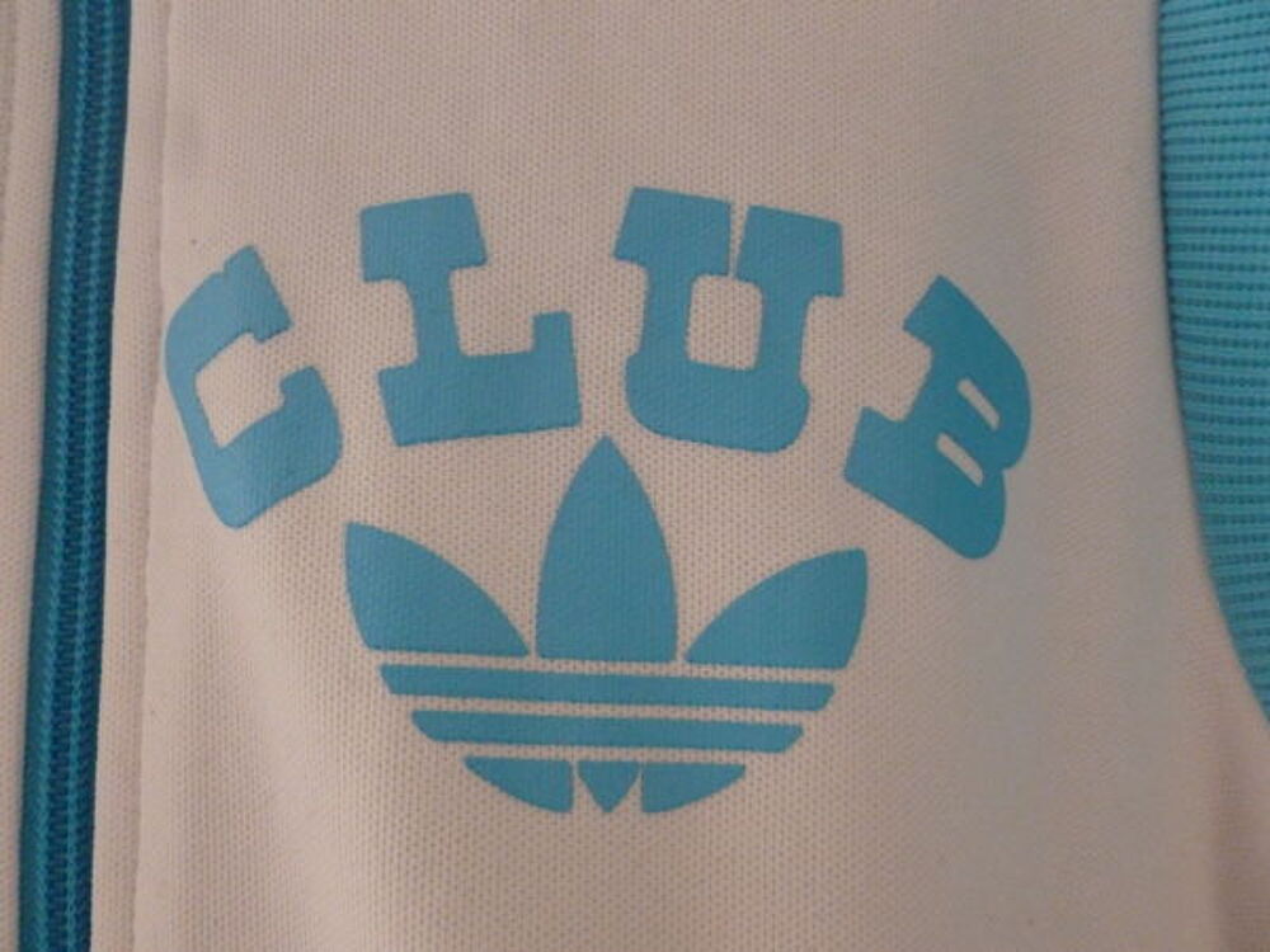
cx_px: 635
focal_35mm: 28
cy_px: 476
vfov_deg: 49.7
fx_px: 1027
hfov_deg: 63.4
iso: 800
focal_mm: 5
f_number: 3.3
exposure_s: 1/20
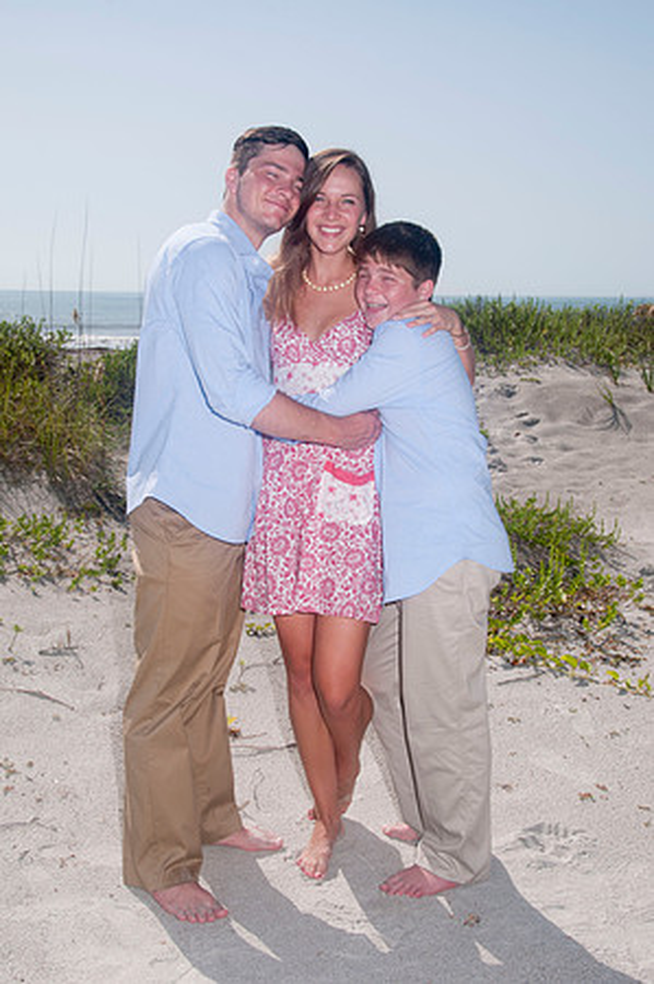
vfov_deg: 41.2
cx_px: 327
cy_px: 492
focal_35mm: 48
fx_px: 1311
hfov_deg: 28.0
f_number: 13
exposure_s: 1/250
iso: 100
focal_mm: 32
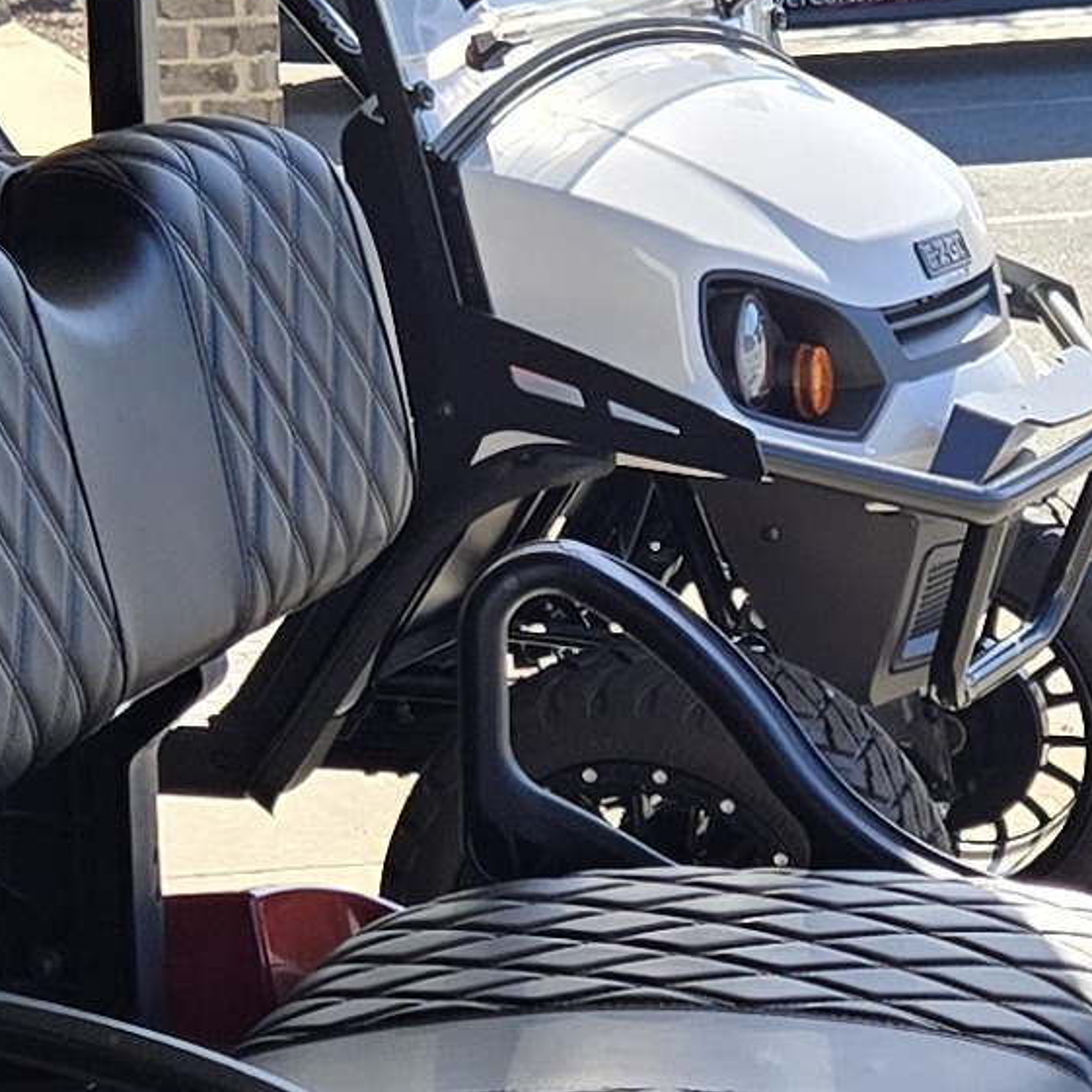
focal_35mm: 145
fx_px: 5175
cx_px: 769
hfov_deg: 12.0
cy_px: 928
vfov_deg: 12.0
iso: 25
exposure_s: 1/1501
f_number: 1.8
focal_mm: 5.4
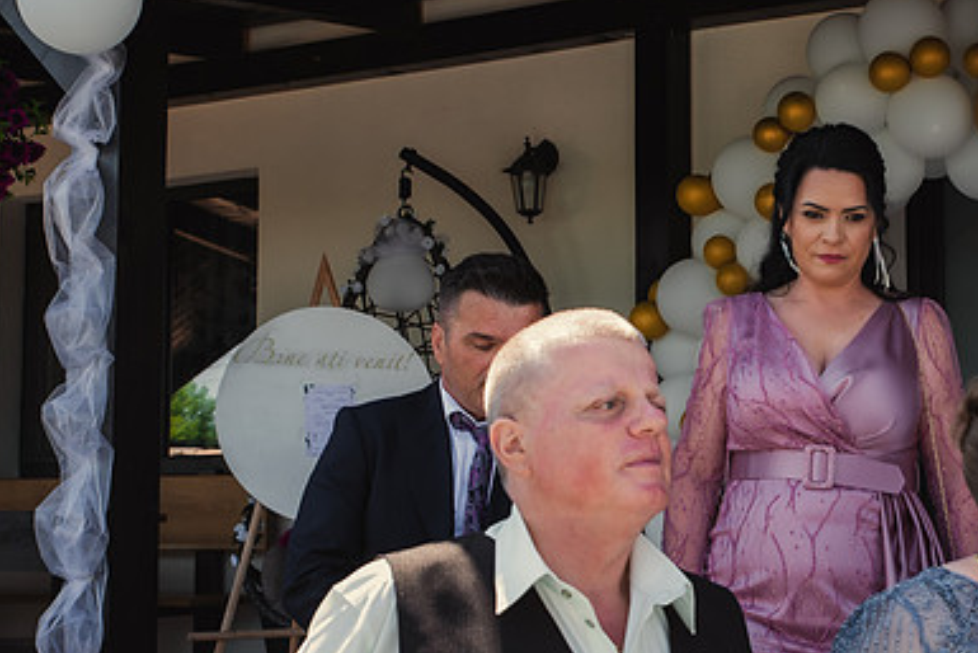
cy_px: 365
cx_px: 814
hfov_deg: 28.1
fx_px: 1902
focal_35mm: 70
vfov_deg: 19.5
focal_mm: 38
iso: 200
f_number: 6.3
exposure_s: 1/160
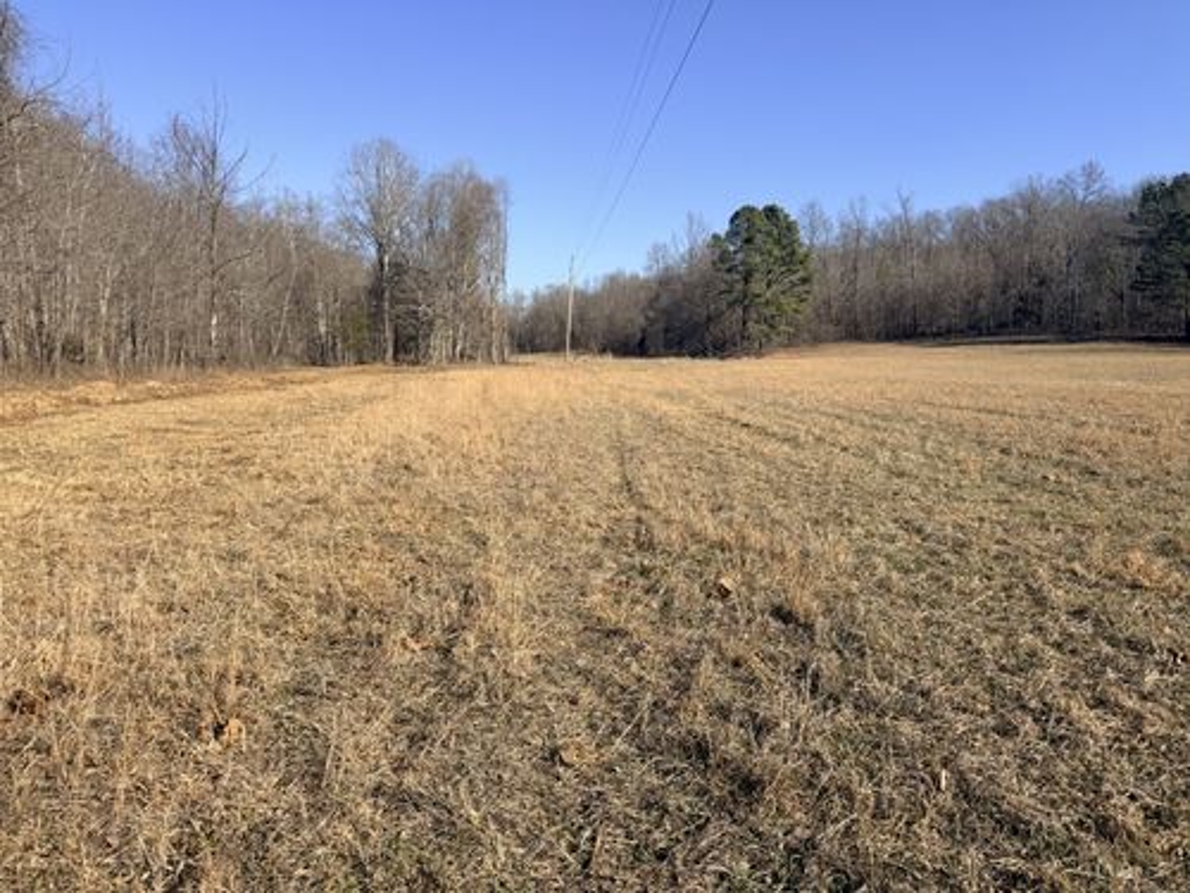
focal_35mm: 24
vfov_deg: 56.8
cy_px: 446
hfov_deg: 71.6
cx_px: 595
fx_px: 825
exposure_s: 1/4975
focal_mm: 6.76
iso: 80
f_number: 1.78
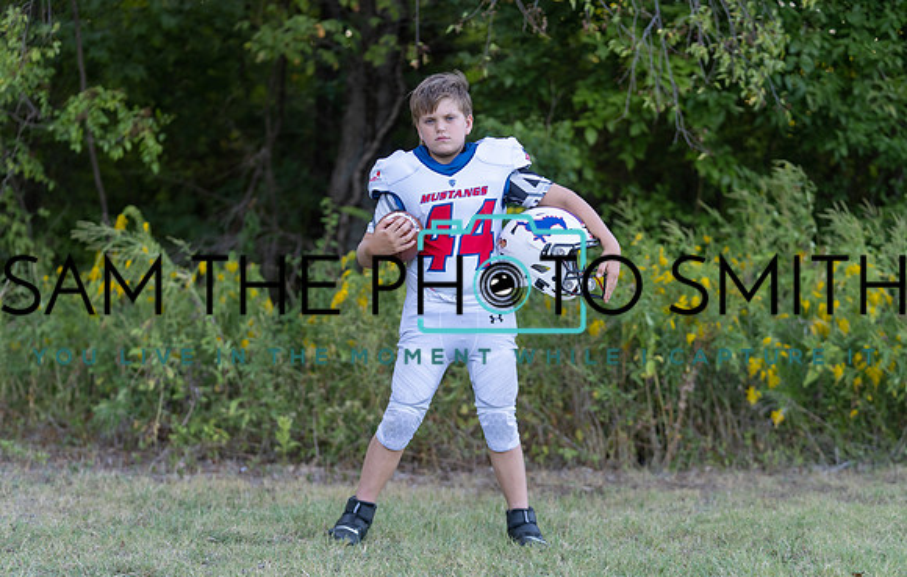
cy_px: 307
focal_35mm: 85
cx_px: 460
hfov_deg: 24.1
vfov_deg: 15.5
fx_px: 2121
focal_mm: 83
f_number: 2.8
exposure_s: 1/320
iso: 250
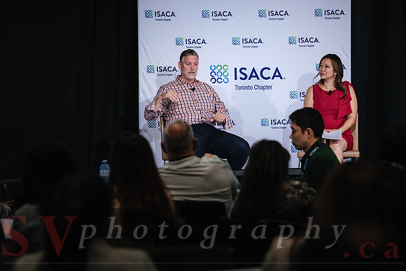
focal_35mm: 156
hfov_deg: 13.1
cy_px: 150
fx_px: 1764
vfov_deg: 8.8
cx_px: 169
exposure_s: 1/100
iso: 800
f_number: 2.8
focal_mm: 87.1
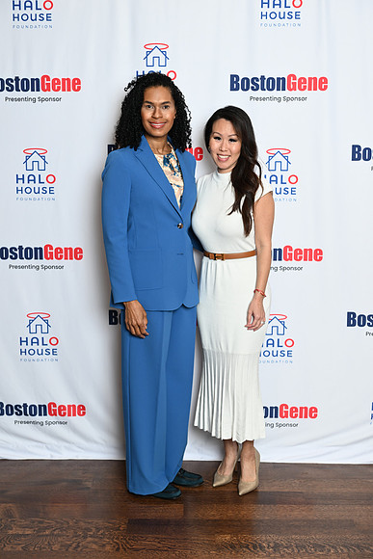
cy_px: 280
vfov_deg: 39.6
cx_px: 186
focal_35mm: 50
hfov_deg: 27.0
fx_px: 777
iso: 200
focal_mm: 50
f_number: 3.2
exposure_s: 1/80
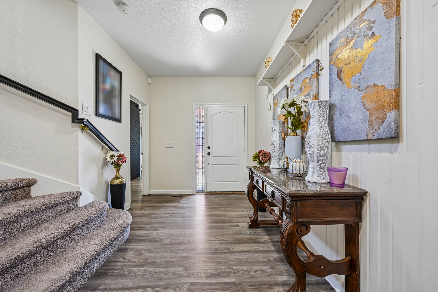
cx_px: 219
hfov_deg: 104.3
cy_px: 146
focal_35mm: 14
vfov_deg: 81.2
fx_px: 170
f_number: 10
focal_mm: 14
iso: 400
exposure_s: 1/8
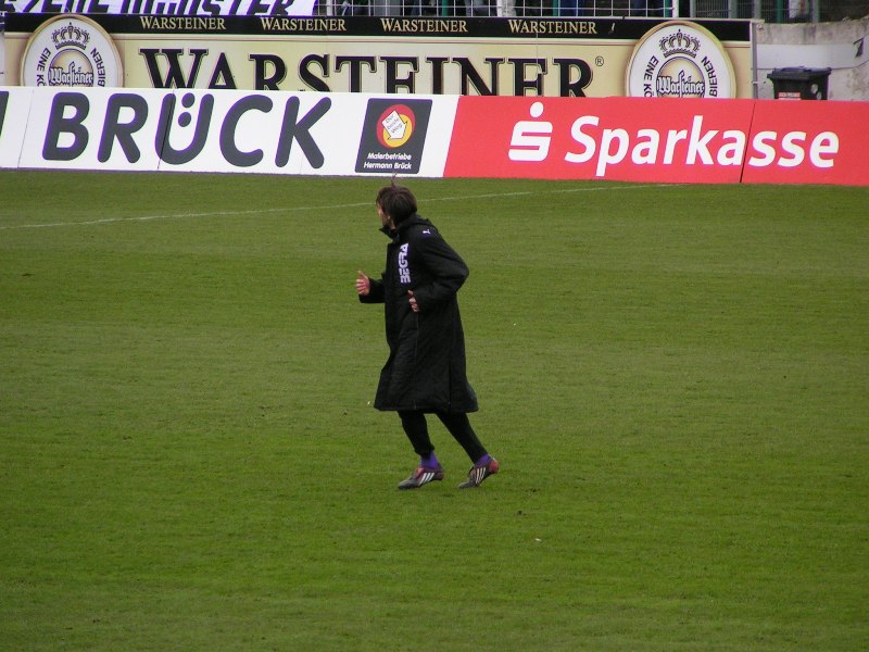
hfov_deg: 5.2
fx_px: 9540
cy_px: 326
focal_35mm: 380
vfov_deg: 3.9
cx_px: 434
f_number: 3.5
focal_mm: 58
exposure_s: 1/500
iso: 125
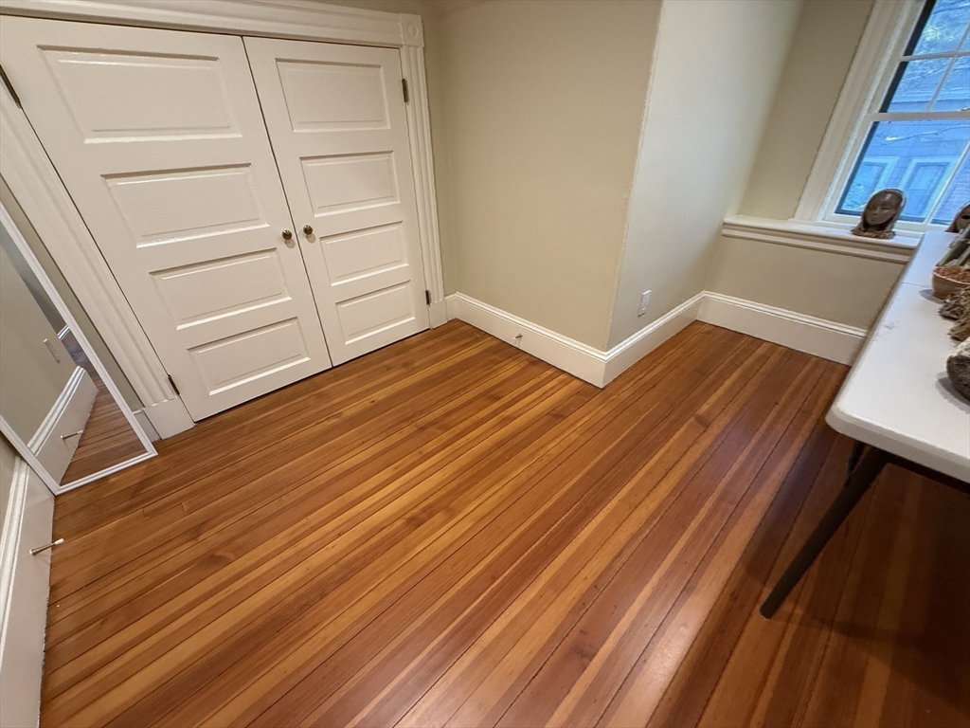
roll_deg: +1.6
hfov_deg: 102.1
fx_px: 392
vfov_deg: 85.7
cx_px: 485
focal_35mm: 14
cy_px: 364
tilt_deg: -32.0
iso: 320
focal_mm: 2.22
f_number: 2.2
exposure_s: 1/60
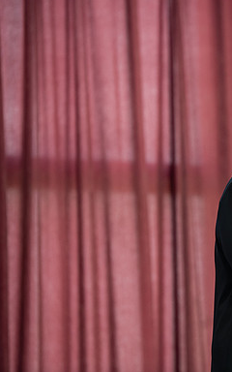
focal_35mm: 254
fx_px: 2570
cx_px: 263
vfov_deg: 8.3
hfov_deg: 5.2
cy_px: 186
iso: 1600
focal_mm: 165
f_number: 3.2
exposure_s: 1/200
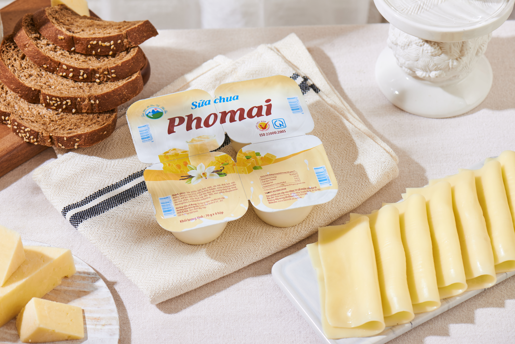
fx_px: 1503
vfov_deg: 13.1
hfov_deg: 19.4
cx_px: 258
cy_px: 172
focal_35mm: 105
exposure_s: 1/125
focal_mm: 105
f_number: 8
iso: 100
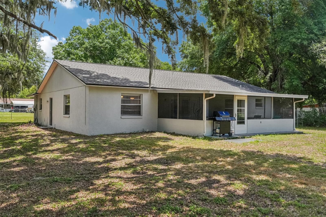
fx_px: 281
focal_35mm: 31
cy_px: 108
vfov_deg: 42.3
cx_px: 163
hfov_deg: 60.3
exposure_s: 1/800
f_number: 8
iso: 800
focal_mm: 21
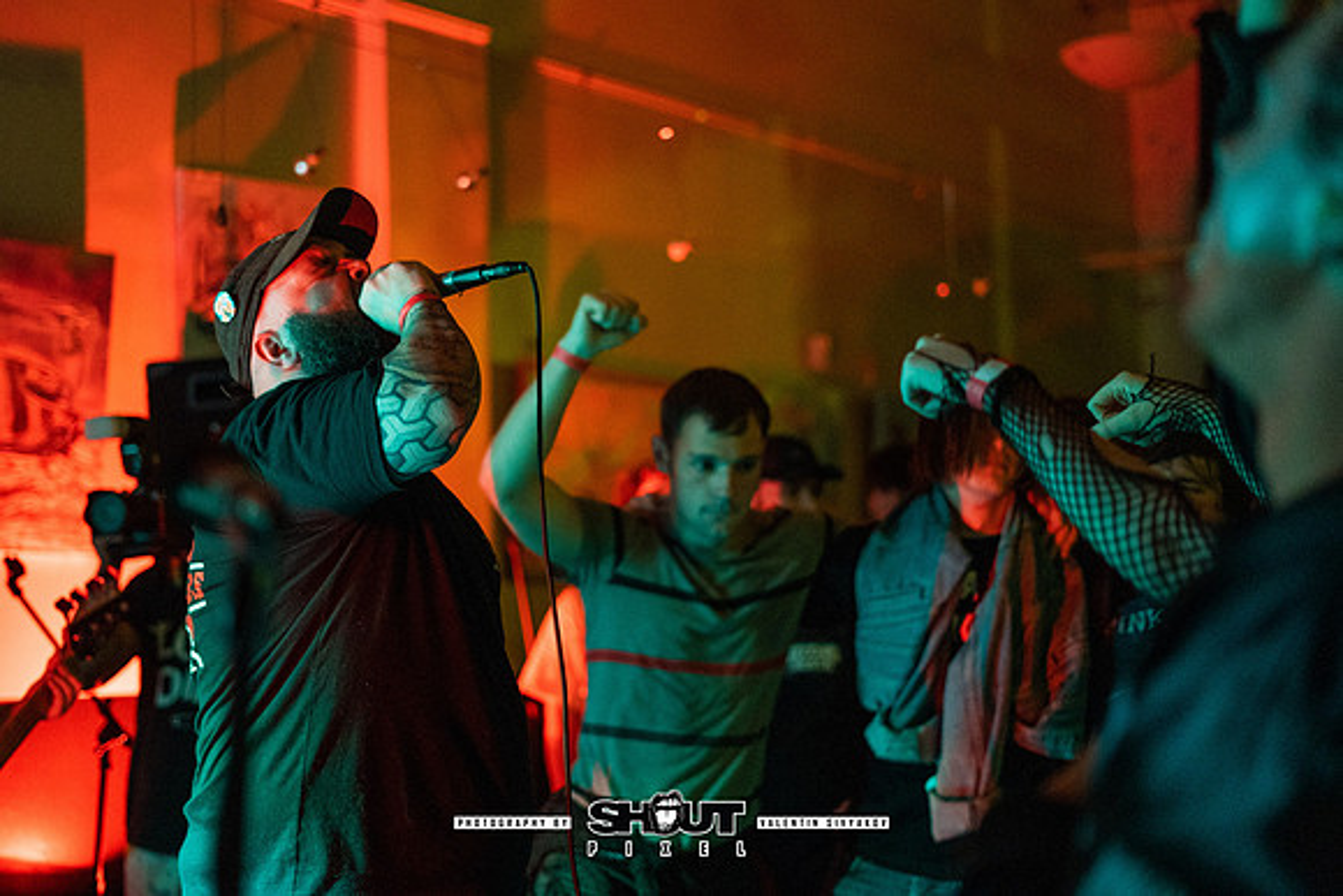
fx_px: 2069
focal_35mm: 55
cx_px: 598
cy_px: 399
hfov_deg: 35.9
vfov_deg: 24.4
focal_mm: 50
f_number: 1.8
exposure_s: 1/200
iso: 4000
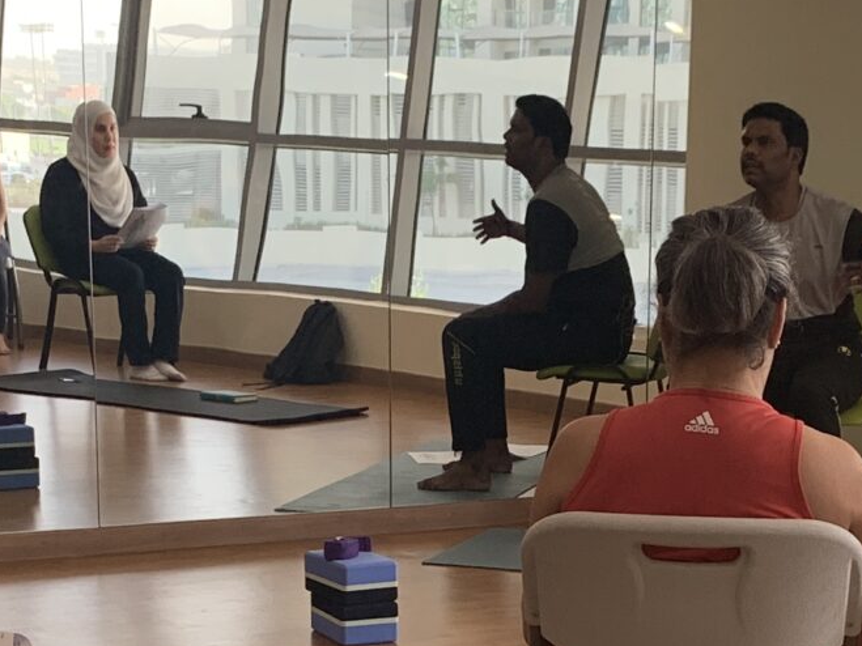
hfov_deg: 19.3
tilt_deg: -14.2
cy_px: 681
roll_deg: -1.3
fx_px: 2515
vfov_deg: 14.4
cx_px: 662
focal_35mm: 101
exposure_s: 1/121
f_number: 1.8
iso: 64
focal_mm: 4.25
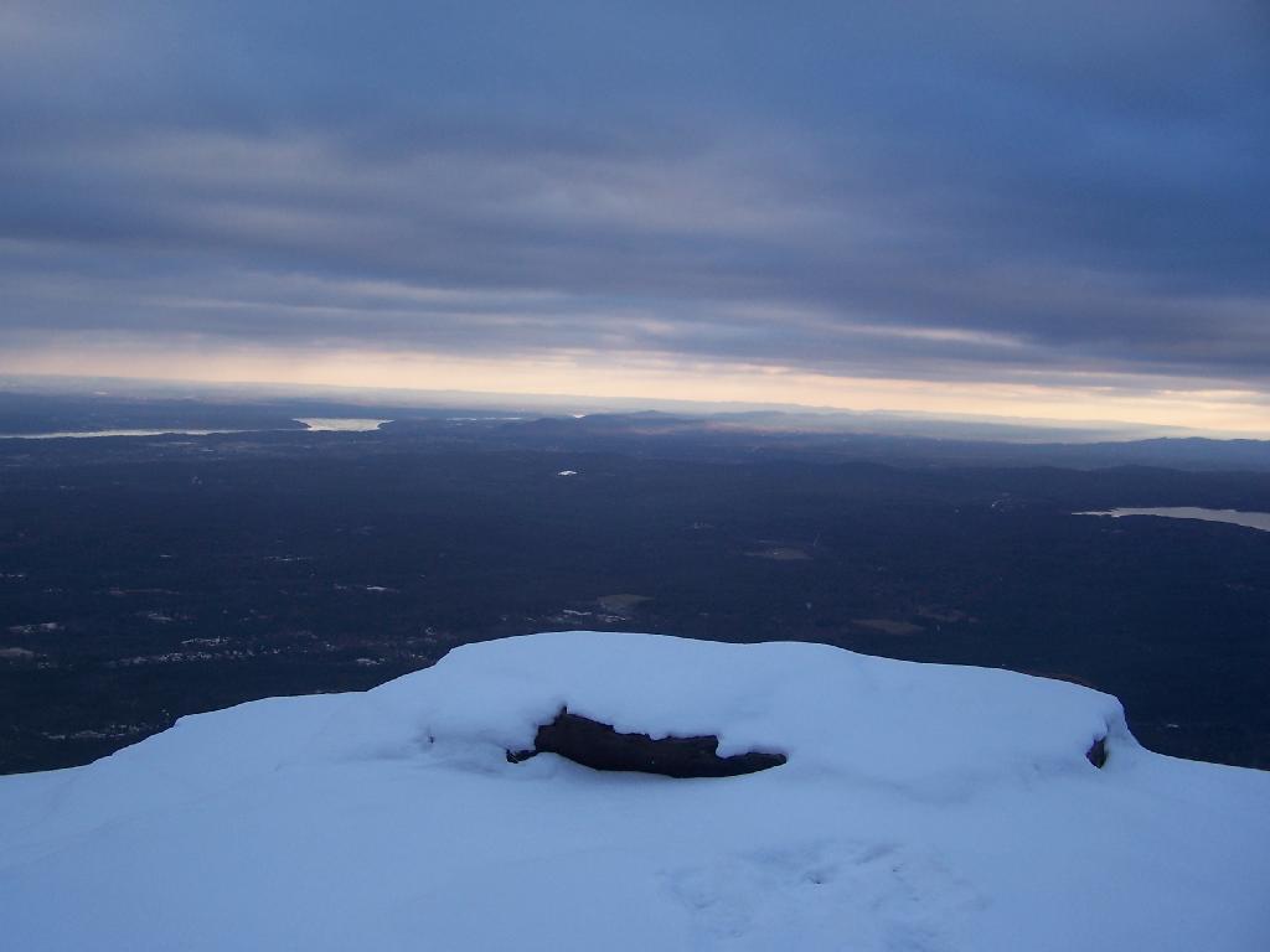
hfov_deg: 49.0
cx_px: 635
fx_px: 1394
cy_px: 476
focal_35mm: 38
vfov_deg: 37.7
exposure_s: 1/160
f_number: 2.8
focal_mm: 6.3
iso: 80
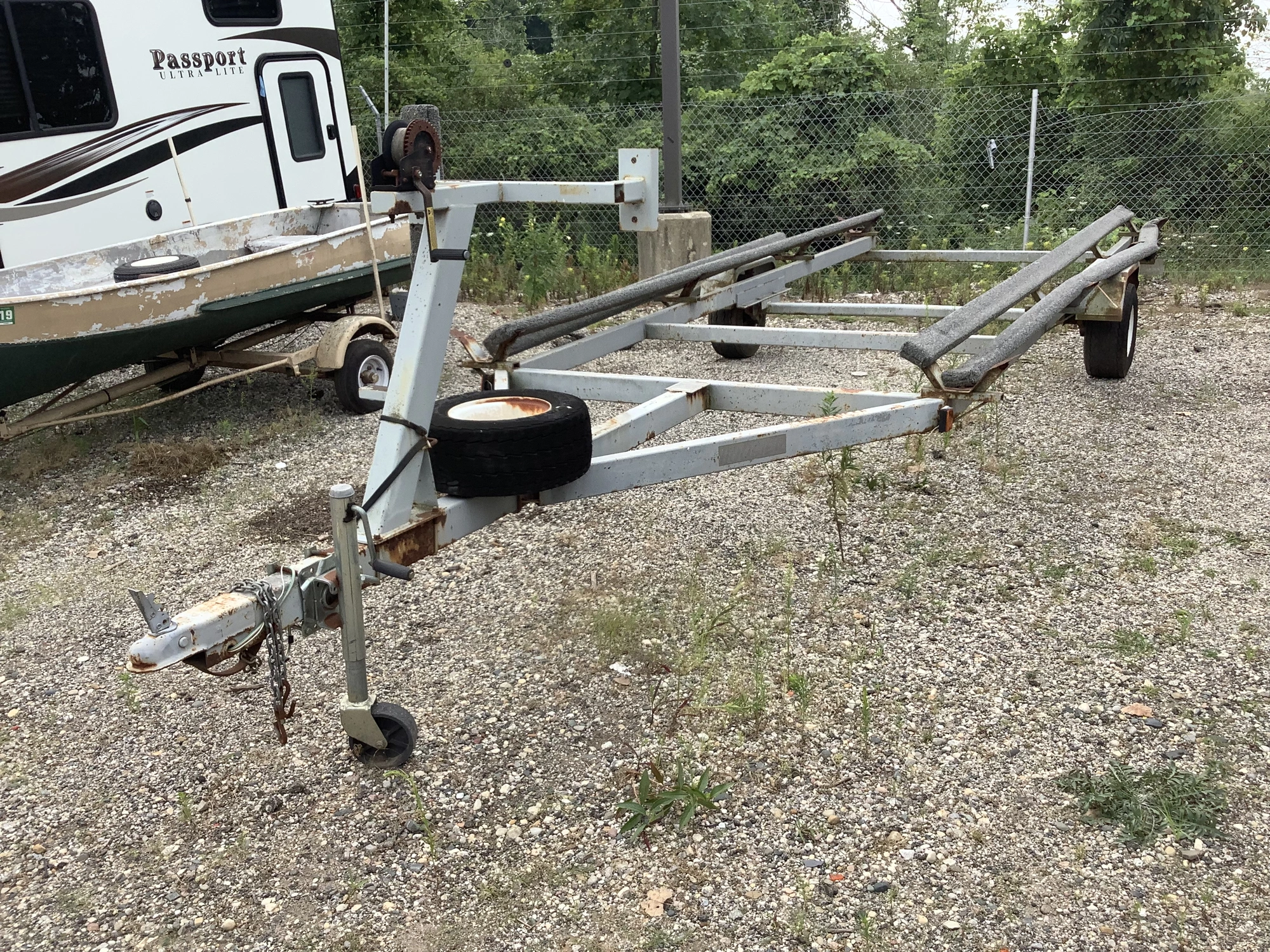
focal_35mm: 31
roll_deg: +0.0
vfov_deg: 45.4
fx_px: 1137
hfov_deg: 58.4
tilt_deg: -16.2
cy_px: 476
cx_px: 635
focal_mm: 3.3
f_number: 2.4
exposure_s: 1/622
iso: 25
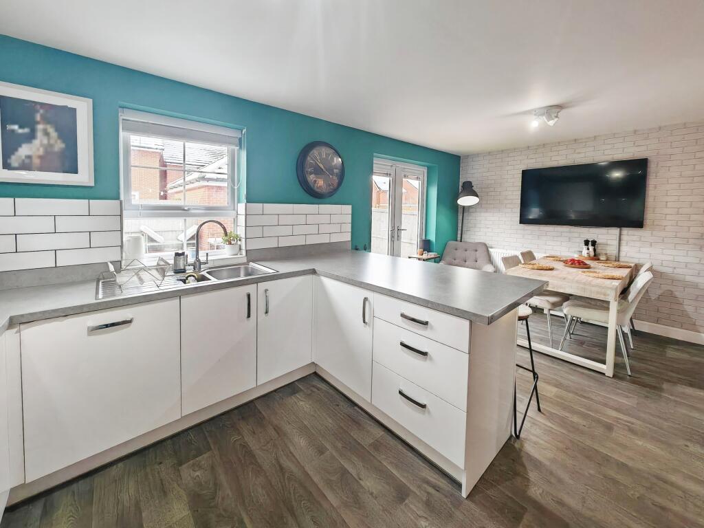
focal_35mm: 13
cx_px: 352
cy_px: 264
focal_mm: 1.82
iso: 200
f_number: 2
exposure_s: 1/50
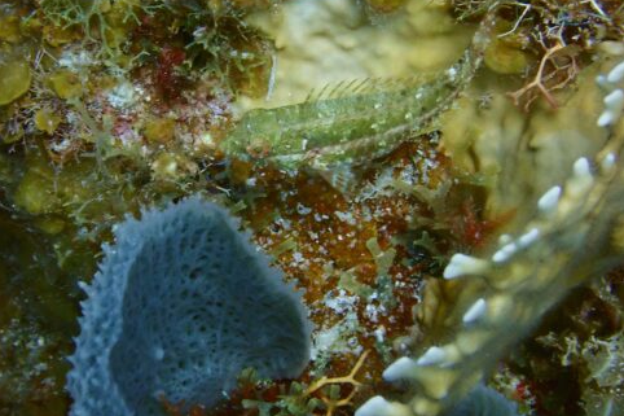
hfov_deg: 17.8
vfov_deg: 11.9
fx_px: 1993
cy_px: 161
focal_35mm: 115
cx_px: 282
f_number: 6.3
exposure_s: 1/200
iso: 320
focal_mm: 18
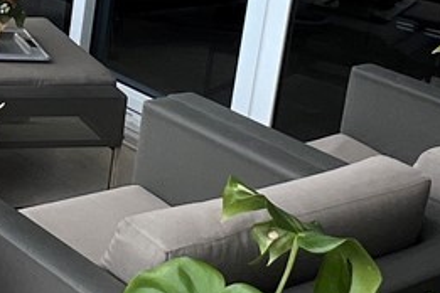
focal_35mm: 83
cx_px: -10
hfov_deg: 23.4
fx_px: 1014
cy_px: -34
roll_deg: -5.9
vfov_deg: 16.0
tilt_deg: -12.9
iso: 32
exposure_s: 1/528
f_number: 1.8
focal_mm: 1.57
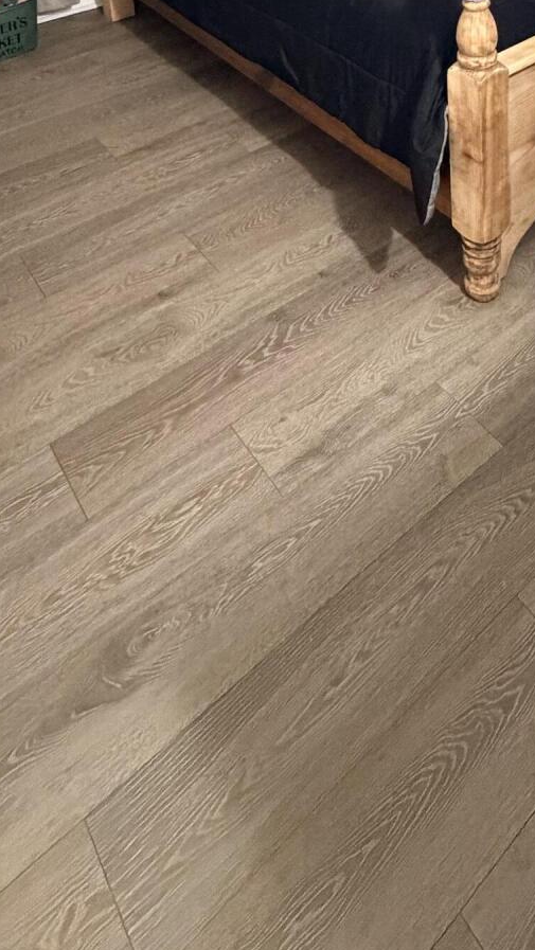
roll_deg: -0.2
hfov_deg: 33.6
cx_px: 429
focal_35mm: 34
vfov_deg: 44.0
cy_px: -104
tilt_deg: -17.9
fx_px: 857
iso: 1000
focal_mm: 2.22
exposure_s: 1/60
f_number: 2.2
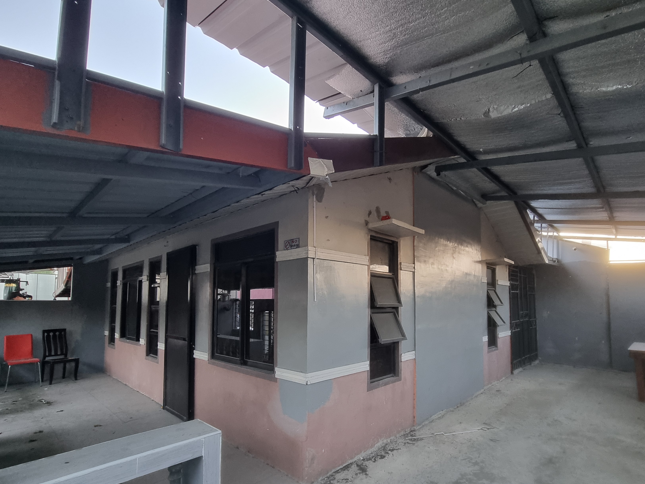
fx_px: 298
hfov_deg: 94.2
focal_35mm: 16
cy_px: 279
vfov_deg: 77.6
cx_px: 352
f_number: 2.2
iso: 400
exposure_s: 1/40
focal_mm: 2.2
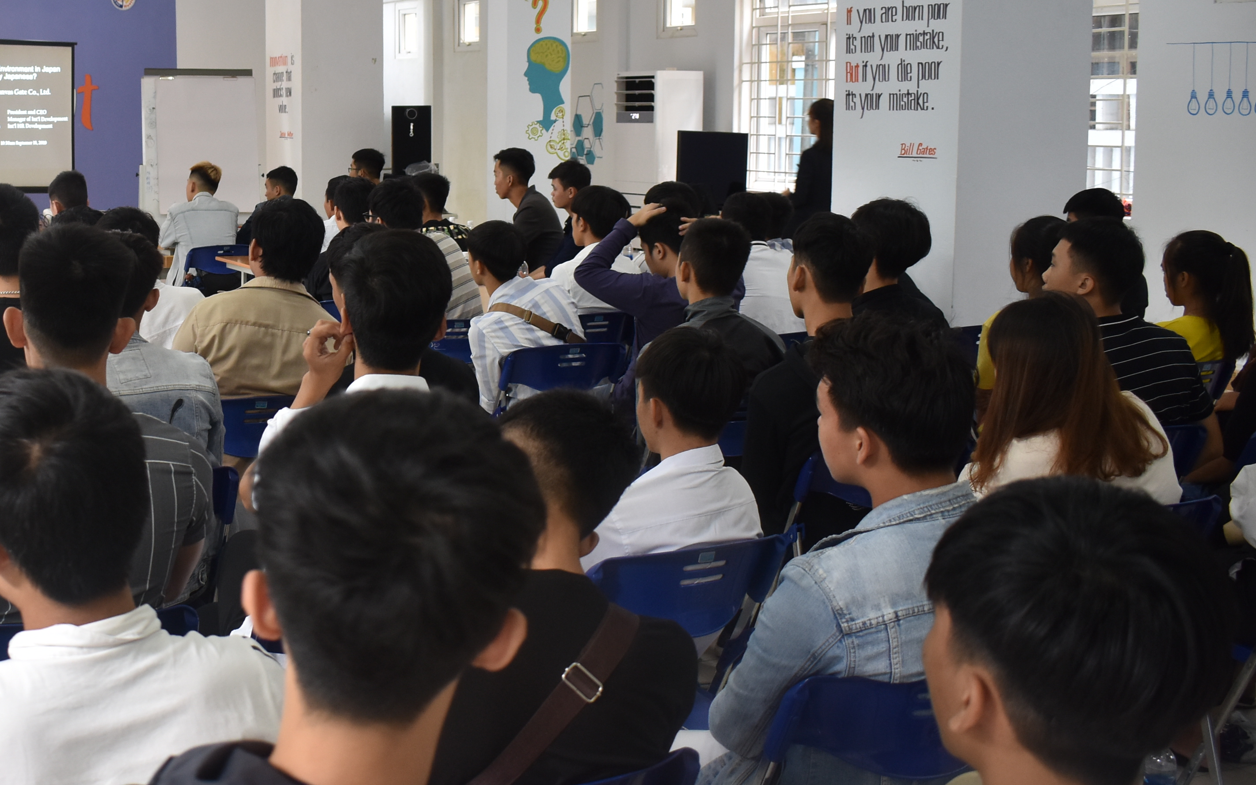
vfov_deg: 25.4
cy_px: 320
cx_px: 286
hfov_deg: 38.5
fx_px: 1739
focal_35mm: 51
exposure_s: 1/40
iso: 500
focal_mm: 21
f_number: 4.5
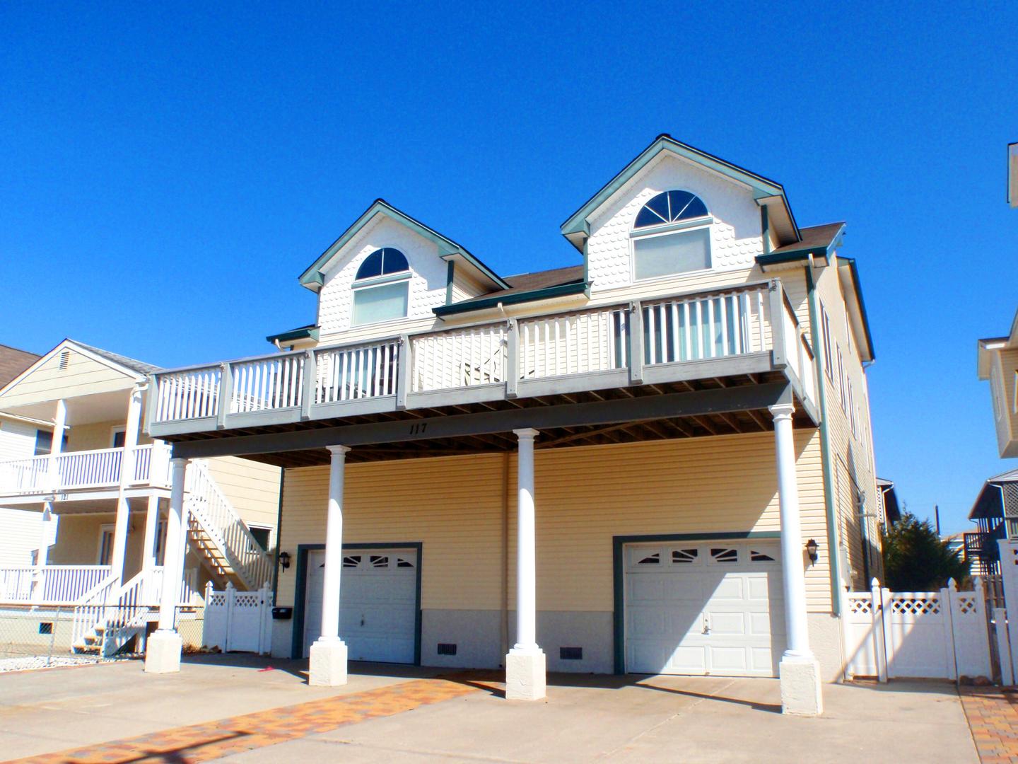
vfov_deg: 49.7
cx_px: 509
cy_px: 382
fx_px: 823
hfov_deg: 63.4
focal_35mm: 28
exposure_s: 1/640
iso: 64
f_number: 5
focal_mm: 5
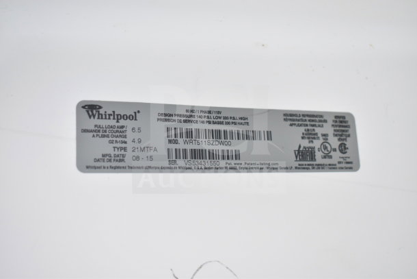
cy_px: 140
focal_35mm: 45
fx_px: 521
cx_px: 208
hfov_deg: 43.6
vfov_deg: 29.9
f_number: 4.2
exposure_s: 1/50
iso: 500
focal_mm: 30
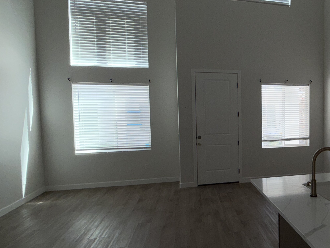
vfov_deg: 49.7
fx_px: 267
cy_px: 130
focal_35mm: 28
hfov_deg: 58.5
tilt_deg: -4.1
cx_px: 265
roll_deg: +0.9
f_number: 2.2
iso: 32
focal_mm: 2.22
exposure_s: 1/121
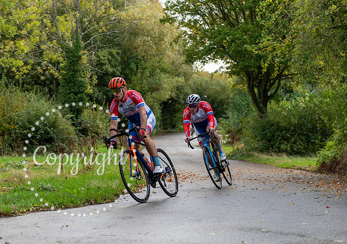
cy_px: 118
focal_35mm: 75
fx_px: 730
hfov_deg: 26.6
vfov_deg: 18.9
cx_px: 129
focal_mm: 60
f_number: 3.2
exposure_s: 1/500
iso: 200
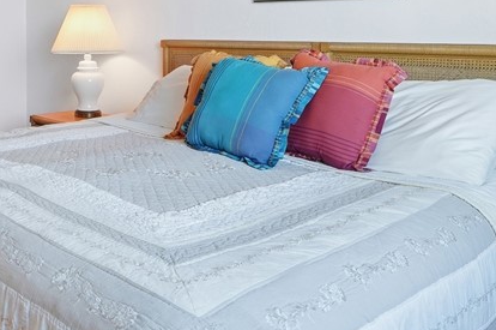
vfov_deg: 30.3
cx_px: 93
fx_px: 578
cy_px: 26
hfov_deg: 44.0
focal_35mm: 42
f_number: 9
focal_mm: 16
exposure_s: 1/25
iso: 200
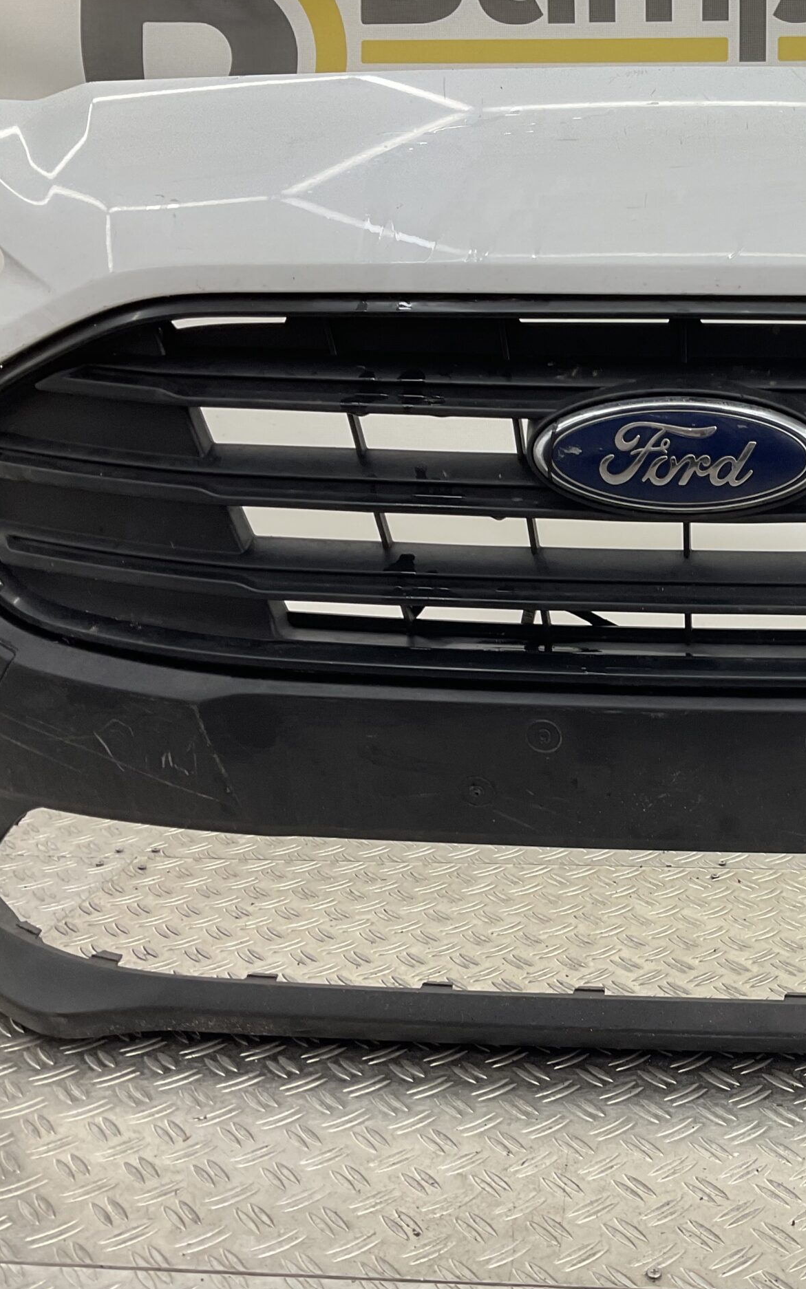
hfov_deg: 29.1
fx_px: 1476
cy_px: 631
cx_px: 747
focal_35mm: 42
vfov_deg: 47.2
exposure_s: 1/100
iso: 25
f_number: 1.8
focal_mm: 3
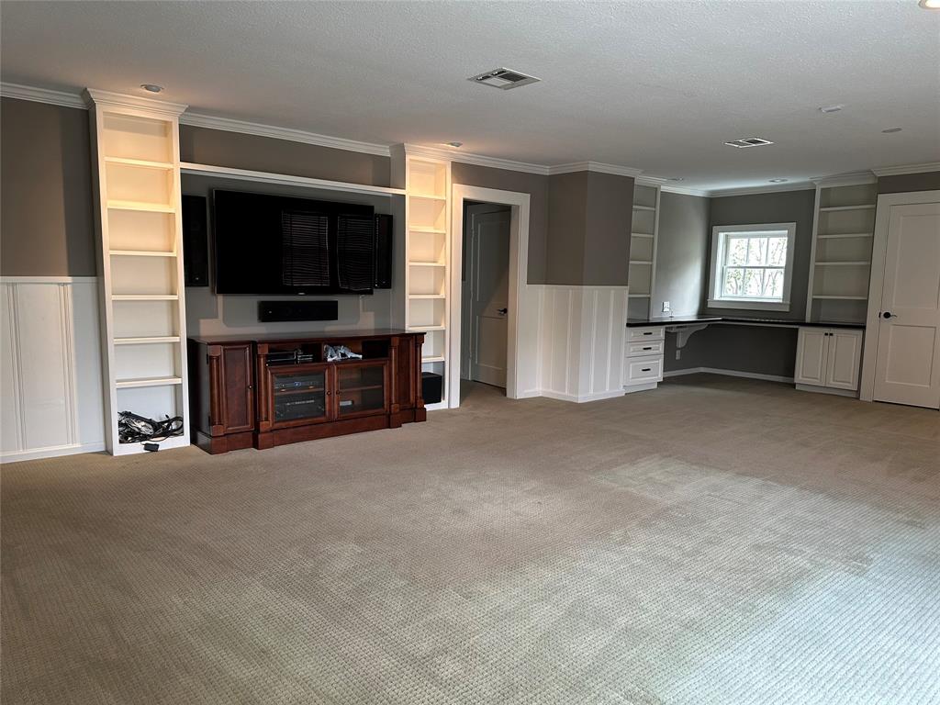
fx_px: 652
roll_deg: -1.3
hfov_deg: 71.6
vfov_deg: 56.8
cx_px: 470
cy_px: 352
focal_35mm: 24
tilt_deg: -6.7
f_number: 1.78
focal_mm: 6.86
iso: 200
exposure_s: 1/120
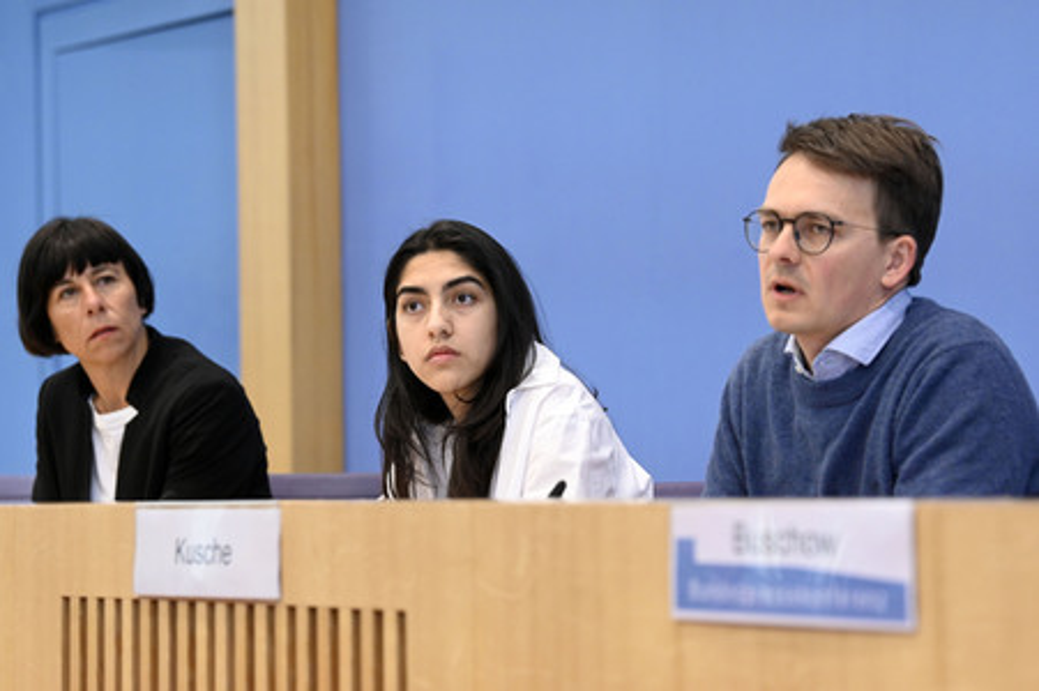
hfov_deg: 18.6
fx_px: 3172
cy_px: 346
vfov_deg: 12.4
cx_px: 520
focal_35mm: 110
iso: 4000
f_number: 5
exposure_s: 1/640
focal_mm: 110
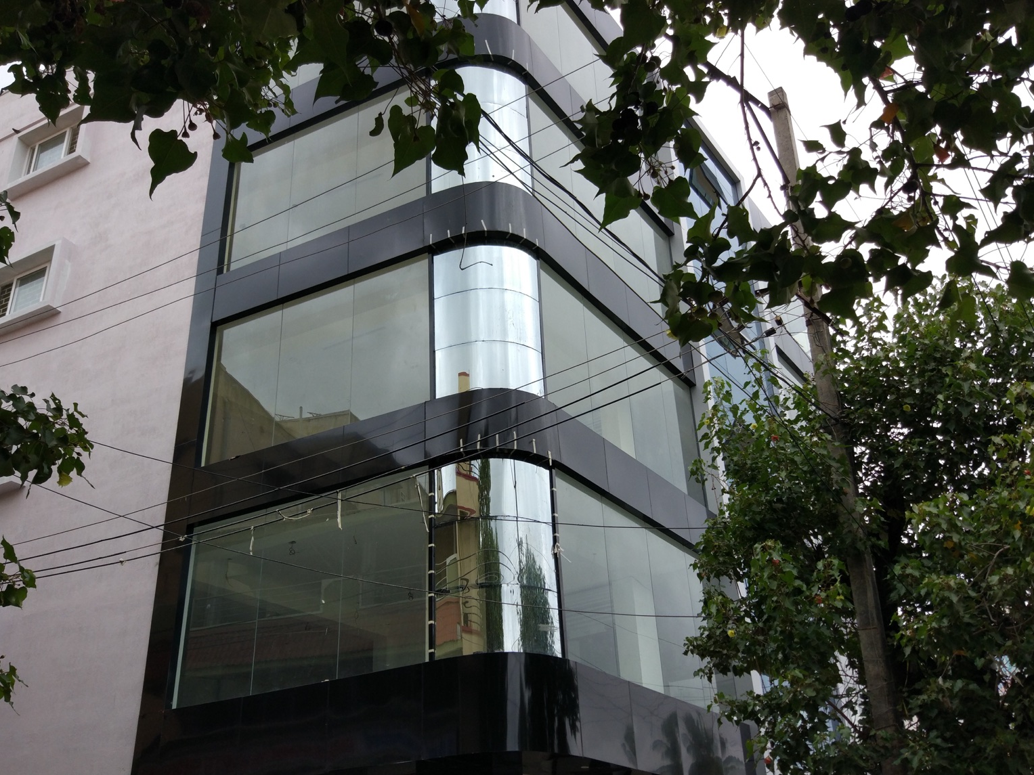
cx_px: 500
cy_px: 435
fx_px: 986
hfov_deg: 55.3
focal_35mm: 33
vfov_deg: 42.9
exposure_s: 1/551
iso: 100
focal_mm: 4.26
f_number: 2
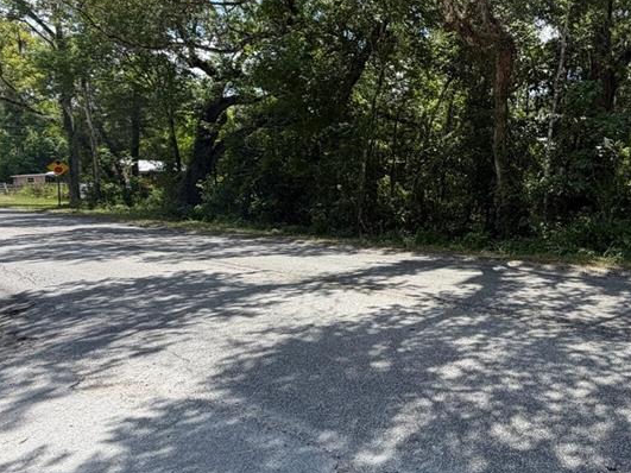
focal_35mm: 27
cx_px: 510
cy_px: 213
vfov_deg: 51.3
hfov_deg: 59.9
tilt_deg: -3.1
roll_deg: +1.4
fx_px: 492
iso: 40
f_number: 2.2
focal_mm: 2.22
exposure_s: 1/742
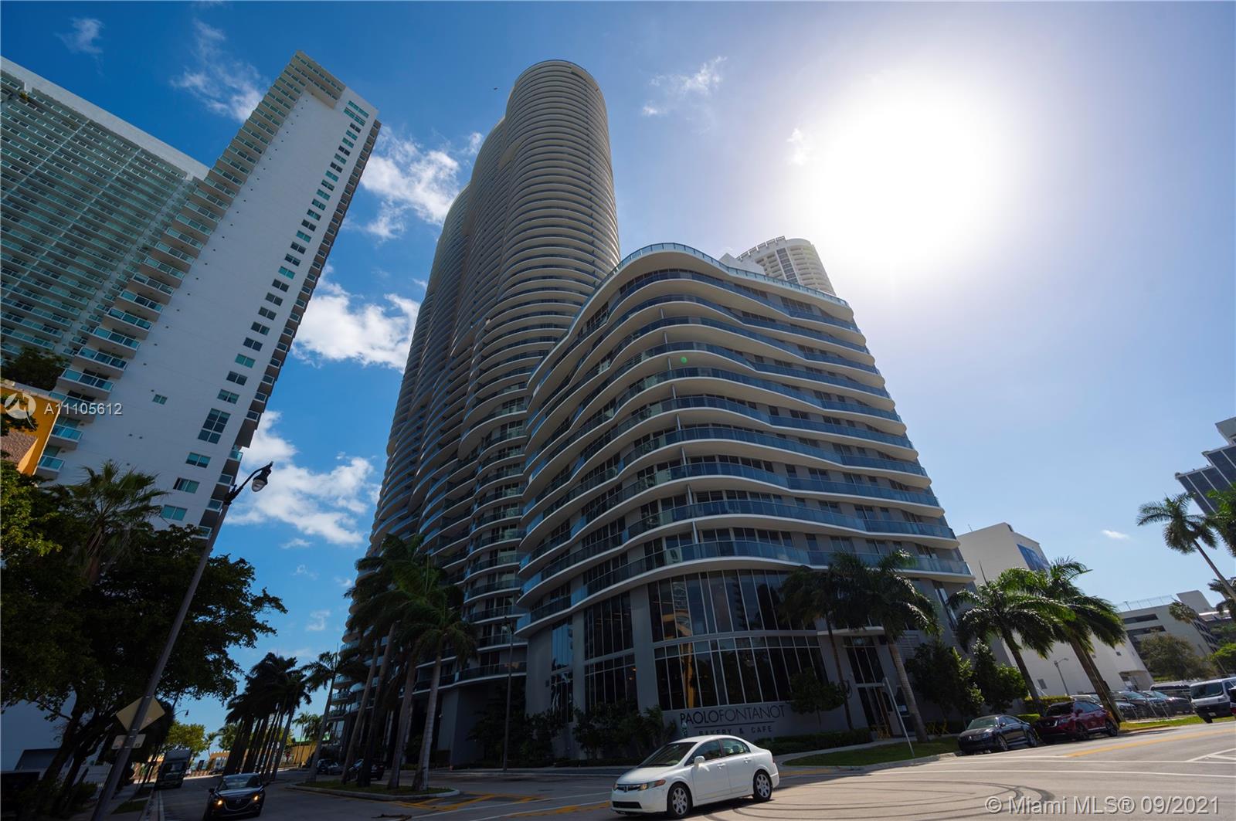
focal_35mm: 14
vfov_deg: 81.1
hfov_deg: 104.3
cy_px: 410
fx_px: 480
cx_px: 618
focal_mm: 14
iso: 100
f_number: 8
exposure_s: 1/500
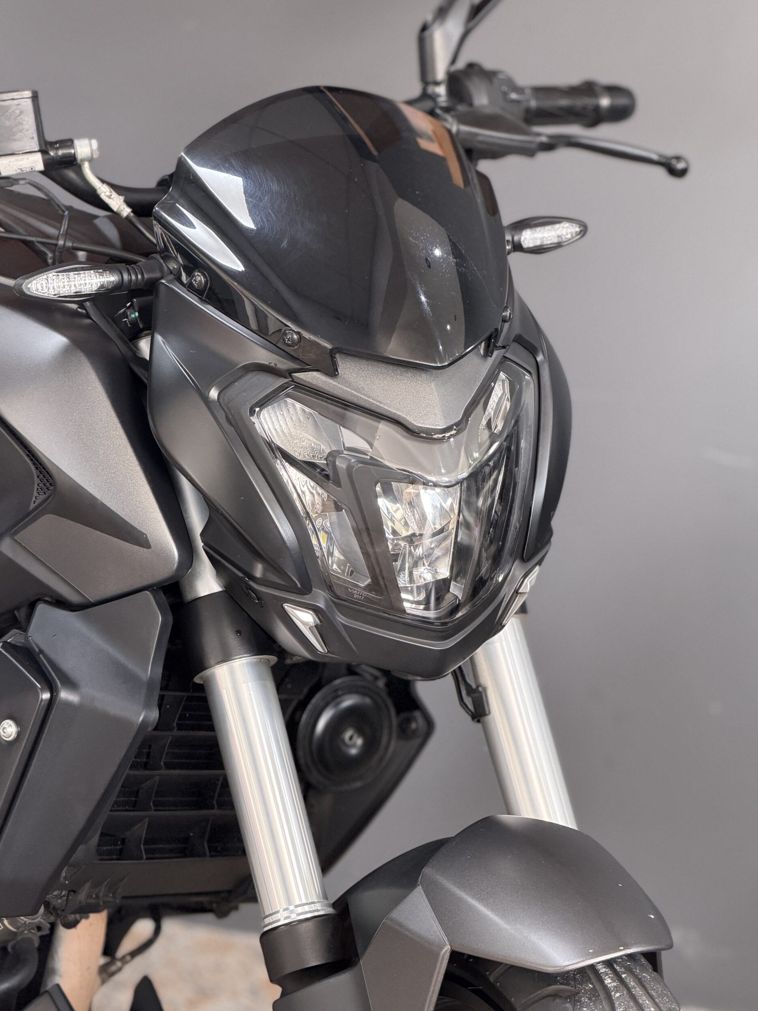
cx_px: 380
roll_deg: -0.1
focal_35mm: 103
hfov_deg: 14.4
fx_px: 3007
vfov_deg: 19.1
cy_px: 506
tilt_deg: -13.5
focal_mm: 16.89
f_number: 2.8
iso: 400
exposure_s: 1/50
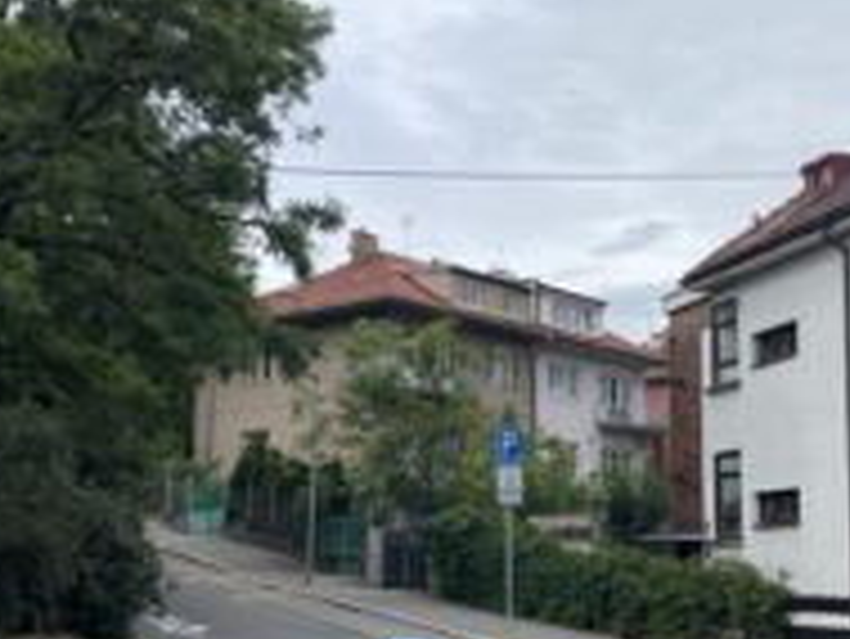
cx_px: 468
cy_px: 405
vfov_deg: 26.5
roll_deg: -0.5
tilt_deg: +6.0
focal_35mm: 55
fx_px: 1351
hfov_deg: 34.9
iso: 32
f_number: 1.6
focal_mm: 4.2
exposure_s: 1/2747
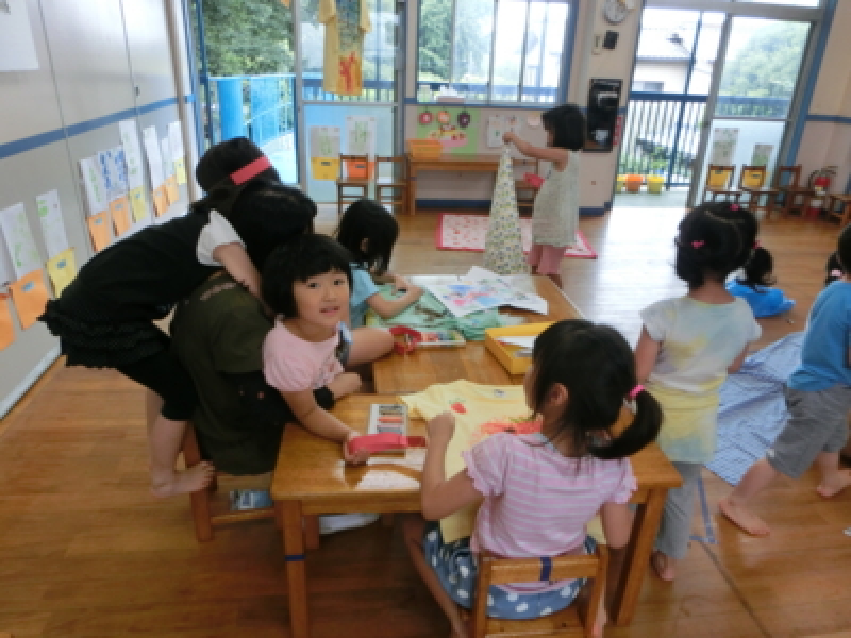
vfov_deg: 56.8
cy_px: 319
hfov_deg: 71.6
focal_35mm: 24
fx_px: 590
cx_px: 426
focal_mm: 4.24
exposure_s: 1/125
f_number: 3
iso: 200
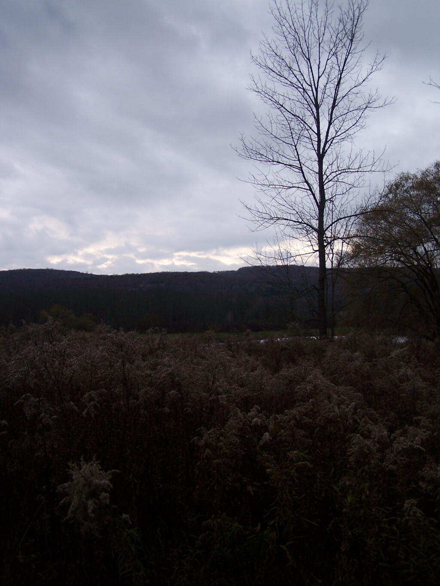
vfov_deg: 46.8
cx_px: 220
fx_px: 678
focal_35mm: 40
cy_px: 293
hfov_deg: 36.0
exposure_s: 1/400
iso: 80
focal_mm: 6.7
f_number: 2.8
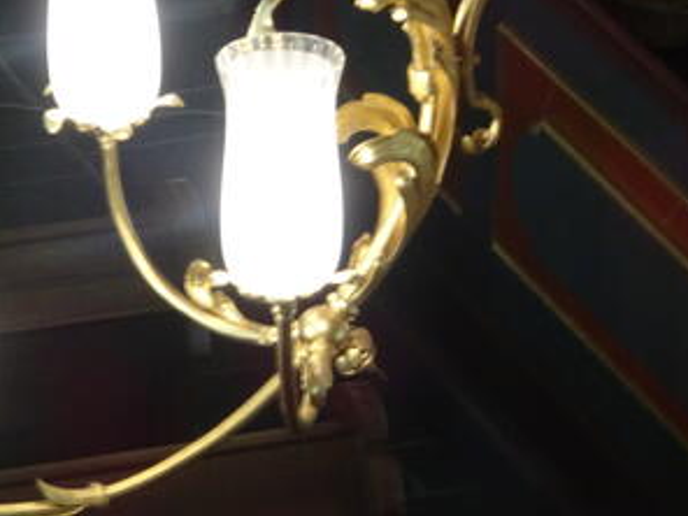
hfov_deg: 7.0
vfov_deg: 5.2
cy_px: 88
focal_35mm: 283
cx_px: 184
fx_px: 5625
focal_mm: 22.38
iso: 200
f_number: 5.6
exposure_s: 1/13
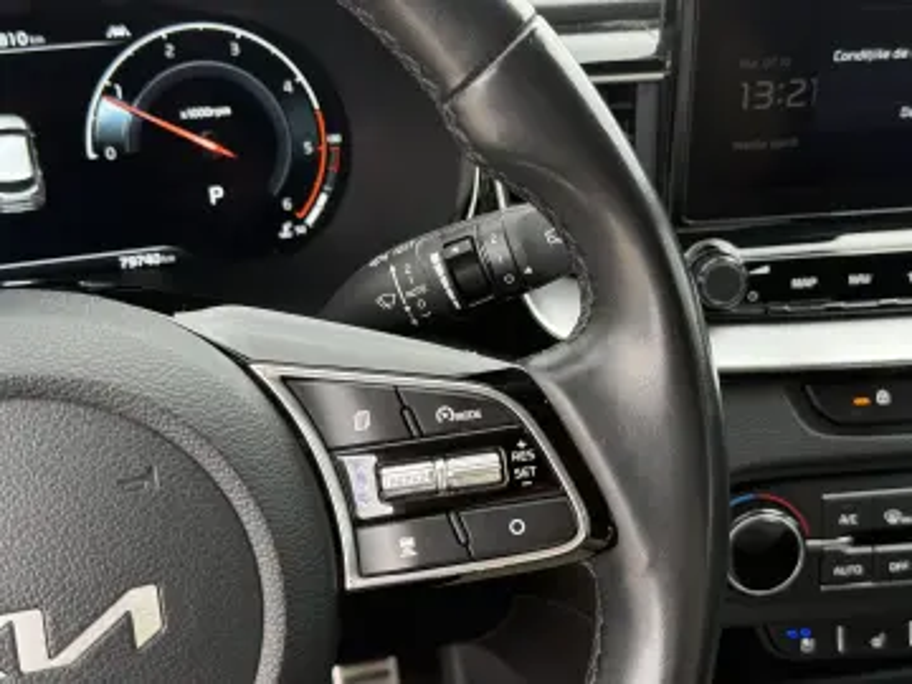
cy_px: 342
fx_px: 1265
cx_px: 456
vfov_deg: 30.3
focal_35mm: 48
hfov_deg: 39.7
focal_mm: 6.76
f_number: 1.78
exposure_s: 1/215
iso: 125
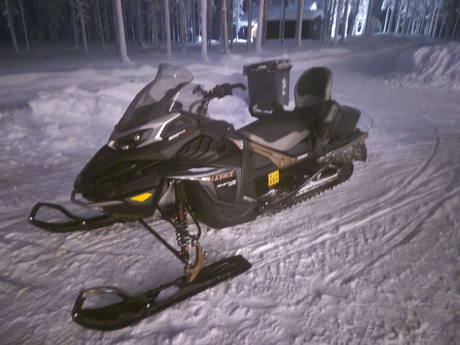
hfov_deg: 73.9
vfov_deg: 58.9
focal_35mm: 23
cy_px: 172
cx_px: 230
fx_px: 306
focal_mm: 5.4
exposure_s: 1/2
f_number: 1.8
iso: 2000
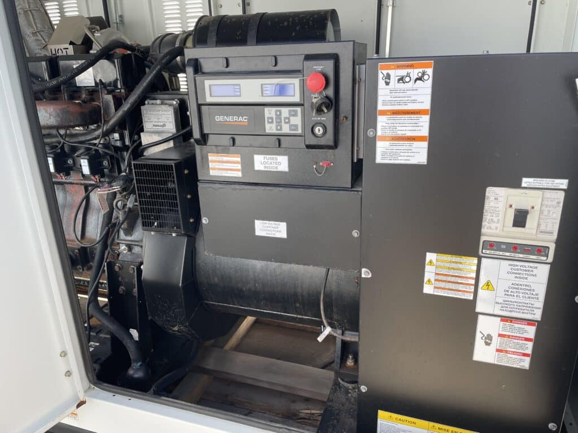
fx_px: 434
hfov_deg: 67.3
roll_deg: +1.8
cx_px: 289
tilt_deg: -19.9
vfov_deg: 53.1
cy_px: 216
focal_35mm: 26
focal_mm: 4.2
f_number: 1.6
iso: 32
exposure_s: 1/483
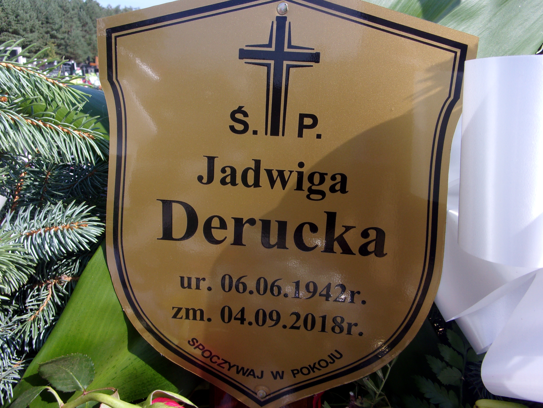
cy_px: 204
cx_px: 272
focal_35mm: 28
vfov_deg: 49.7
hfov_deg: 63.4
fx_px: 439
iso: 80
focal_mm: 5.1
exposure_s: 1/50
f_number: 10.8
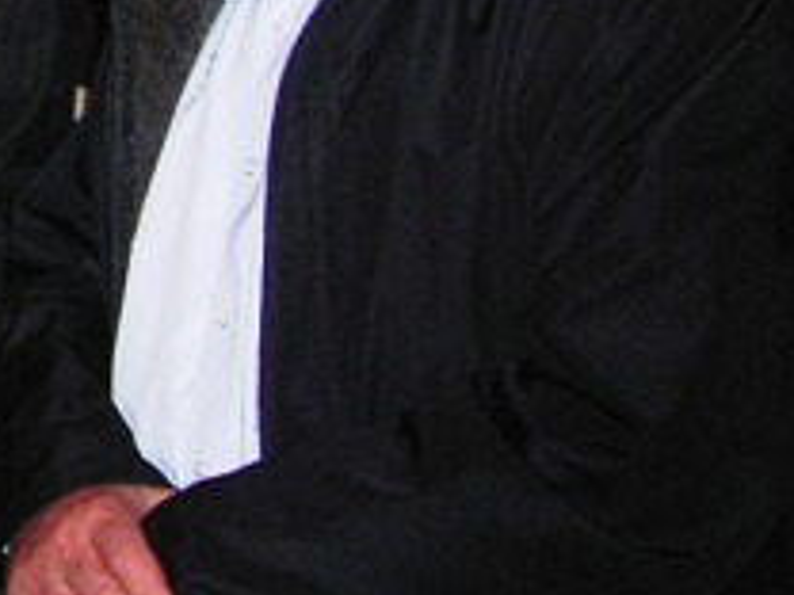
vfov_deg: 9.6
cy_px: -515
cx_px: -695
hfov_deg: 12.2
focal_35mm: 146
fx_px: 3349
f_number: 3.2
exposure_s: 1/60.1
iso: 111
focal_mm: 6.3
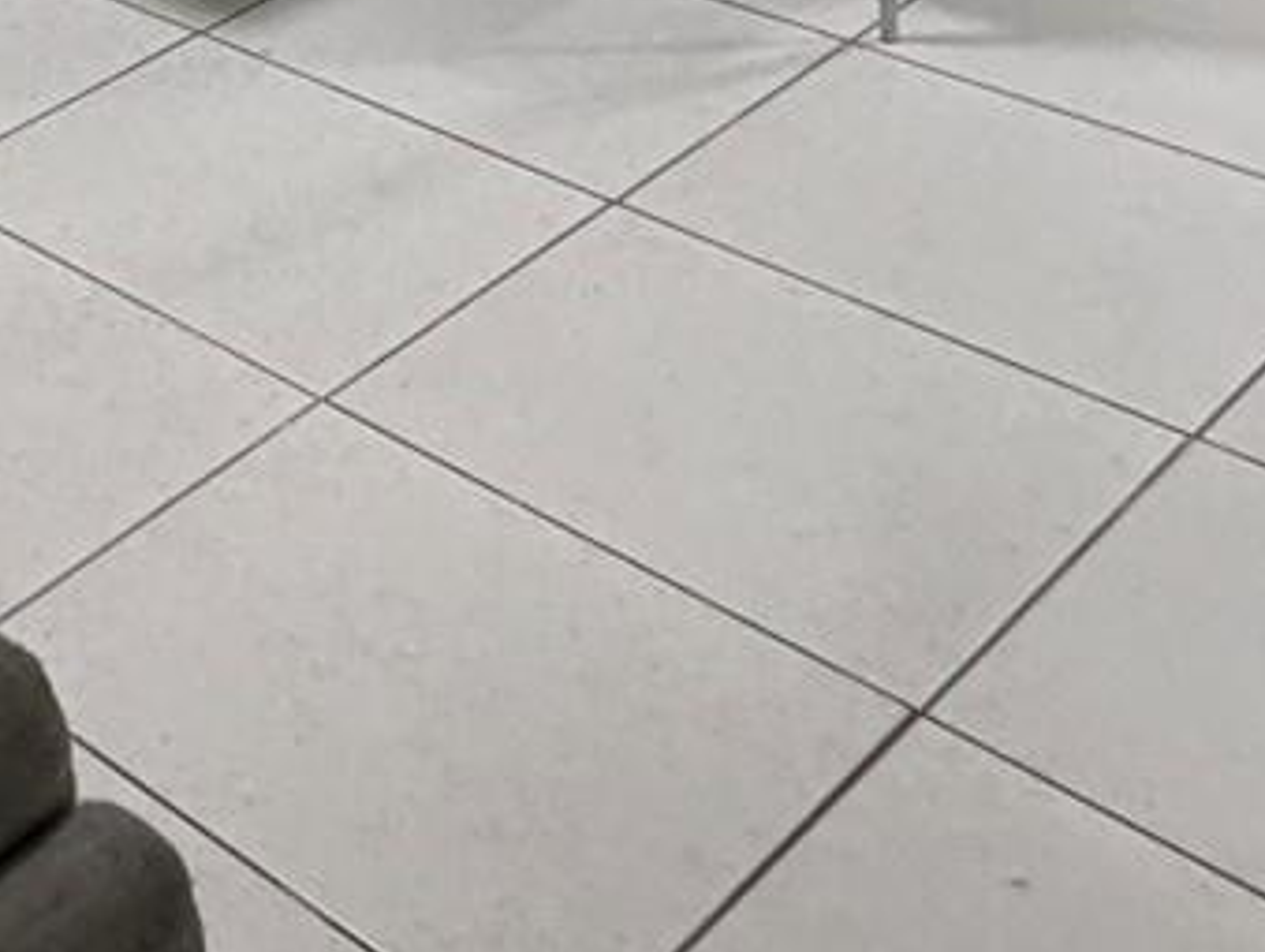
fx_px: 2414
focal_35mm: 66
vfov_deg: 18.6
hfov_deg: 23.0
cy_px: -627
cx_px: -690
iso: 200
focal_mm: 2.22
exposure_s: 1/60
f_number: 2.2
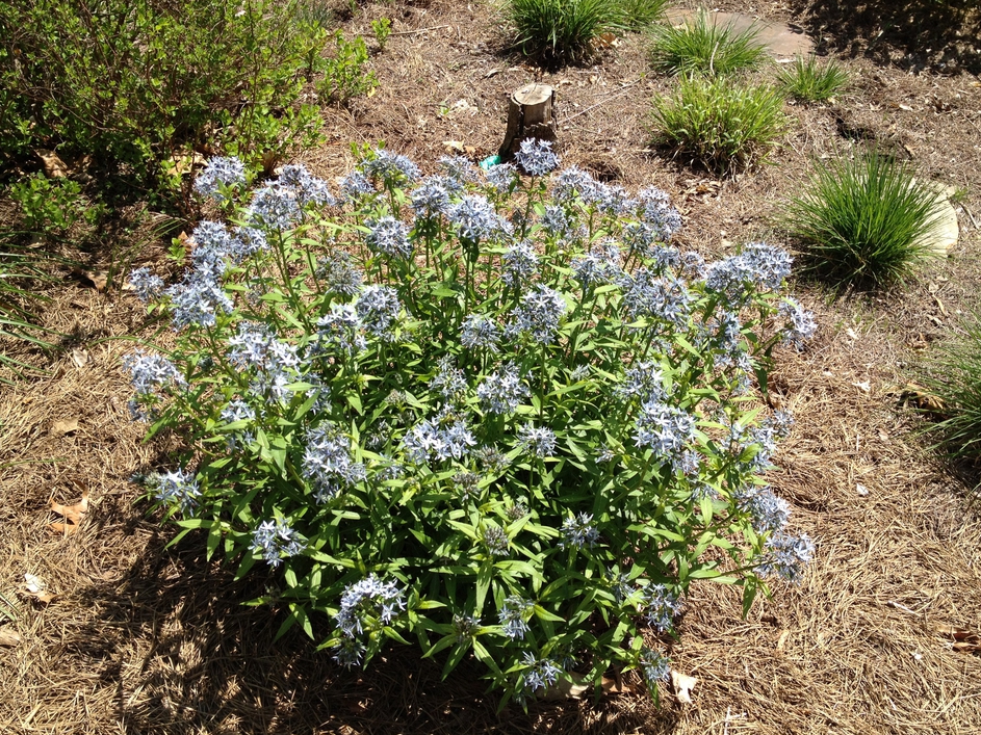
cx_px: 520
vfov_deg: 37.7
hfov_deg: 49.0
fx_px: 1077
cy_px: 385
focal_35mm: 38
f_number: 2.4
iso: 50
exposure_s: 1/1062
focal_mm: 4.28
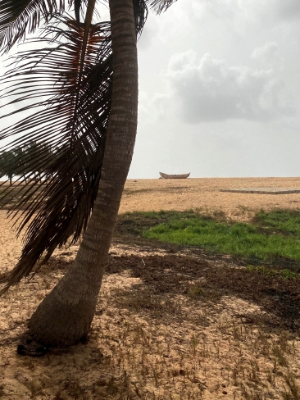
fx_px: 370
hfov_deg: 44.0
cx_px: 126
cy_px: 157
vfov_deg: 56.3
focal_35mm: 32
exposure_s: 1/5780
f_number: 1.8
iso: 32
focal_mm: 4.25
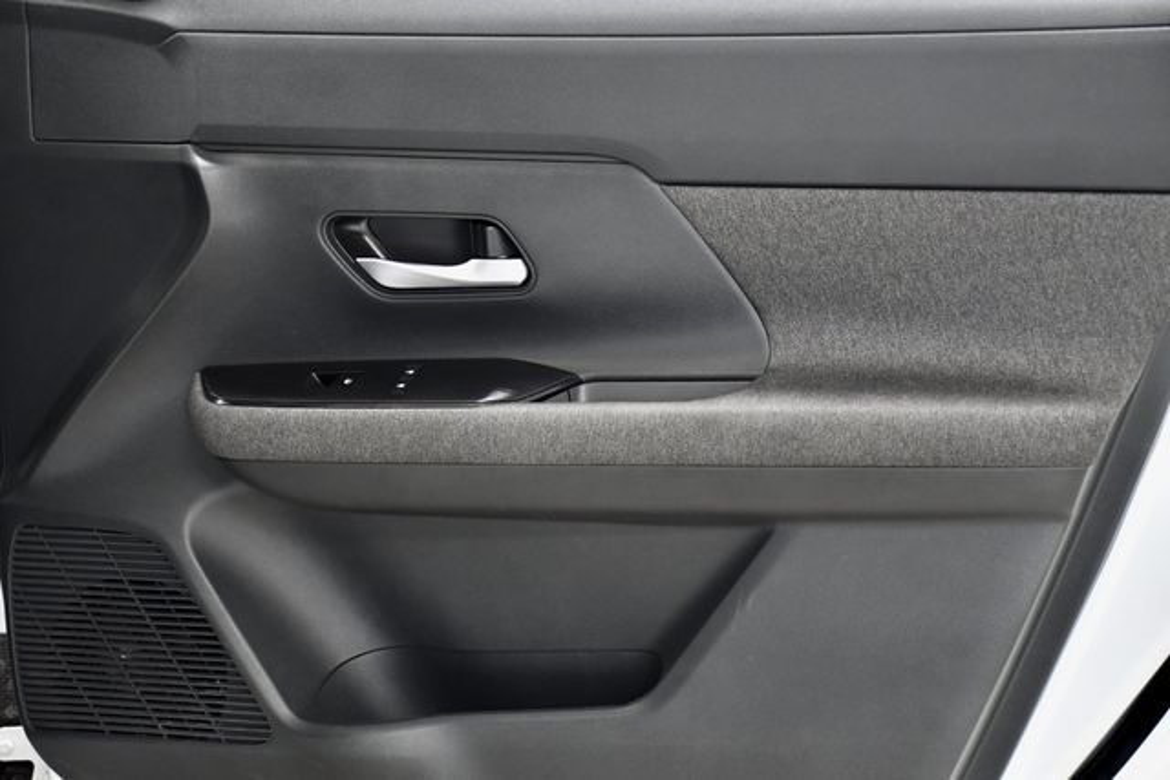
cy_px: 390
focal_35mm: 78
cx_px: 585
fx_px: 2535
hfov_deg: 26.0
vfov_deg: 17.5
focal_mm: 52
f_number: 4.8
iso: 1250
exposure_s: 1/100
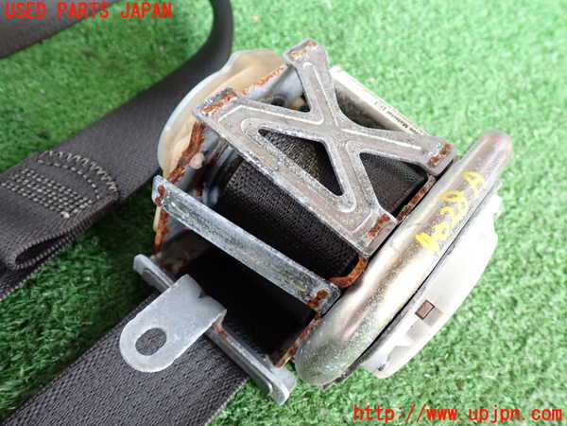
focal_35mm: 32
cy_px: 213
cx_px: 284
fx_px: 524
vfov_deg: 44.2
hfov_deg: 56.8
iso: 250
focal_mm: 5.79
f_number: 2.4
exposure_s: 1/30
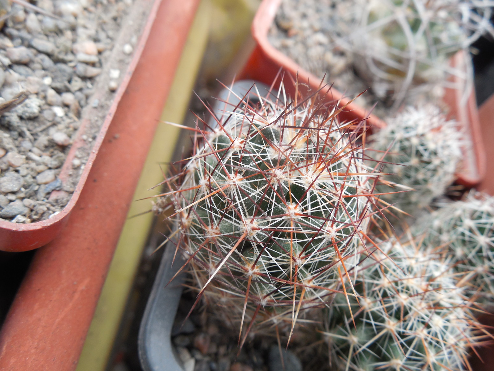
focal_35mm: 31
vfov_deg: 45.4
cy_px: 186
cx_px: 247
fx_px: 442
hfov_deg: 58.4
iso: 125
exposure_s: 1/80
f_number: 3.6
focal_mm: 5.6
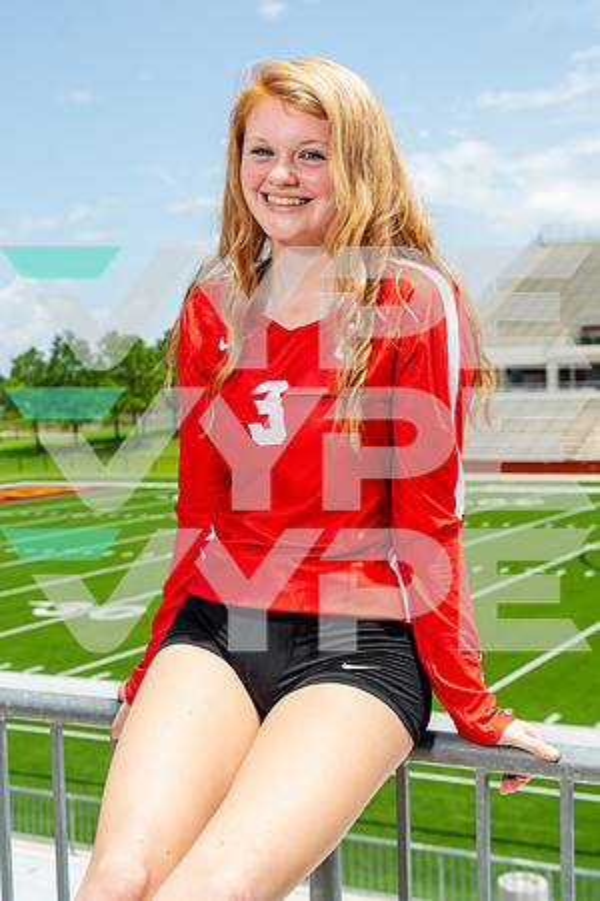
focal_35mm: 53
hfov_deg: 25.5
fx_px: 1325
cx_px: 300
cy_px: 450
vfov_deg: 37.5
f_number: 8
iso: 100
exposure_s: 1/125
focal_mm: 53
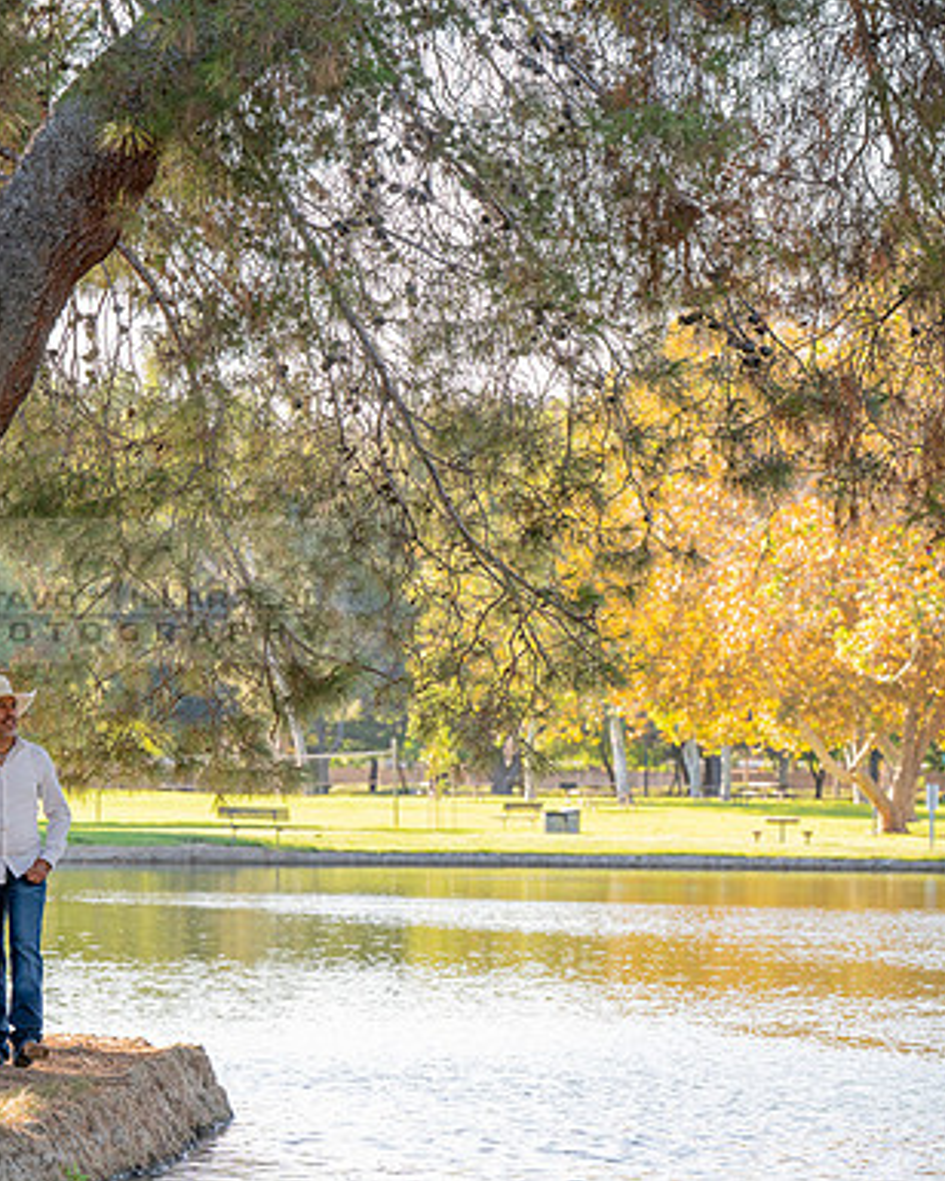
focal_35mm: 191
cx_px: 89
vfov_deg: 10.1
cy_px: 590
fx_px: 6677
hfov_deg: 8.1
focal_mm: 135
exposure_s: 1/200
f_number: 5.6
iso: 200
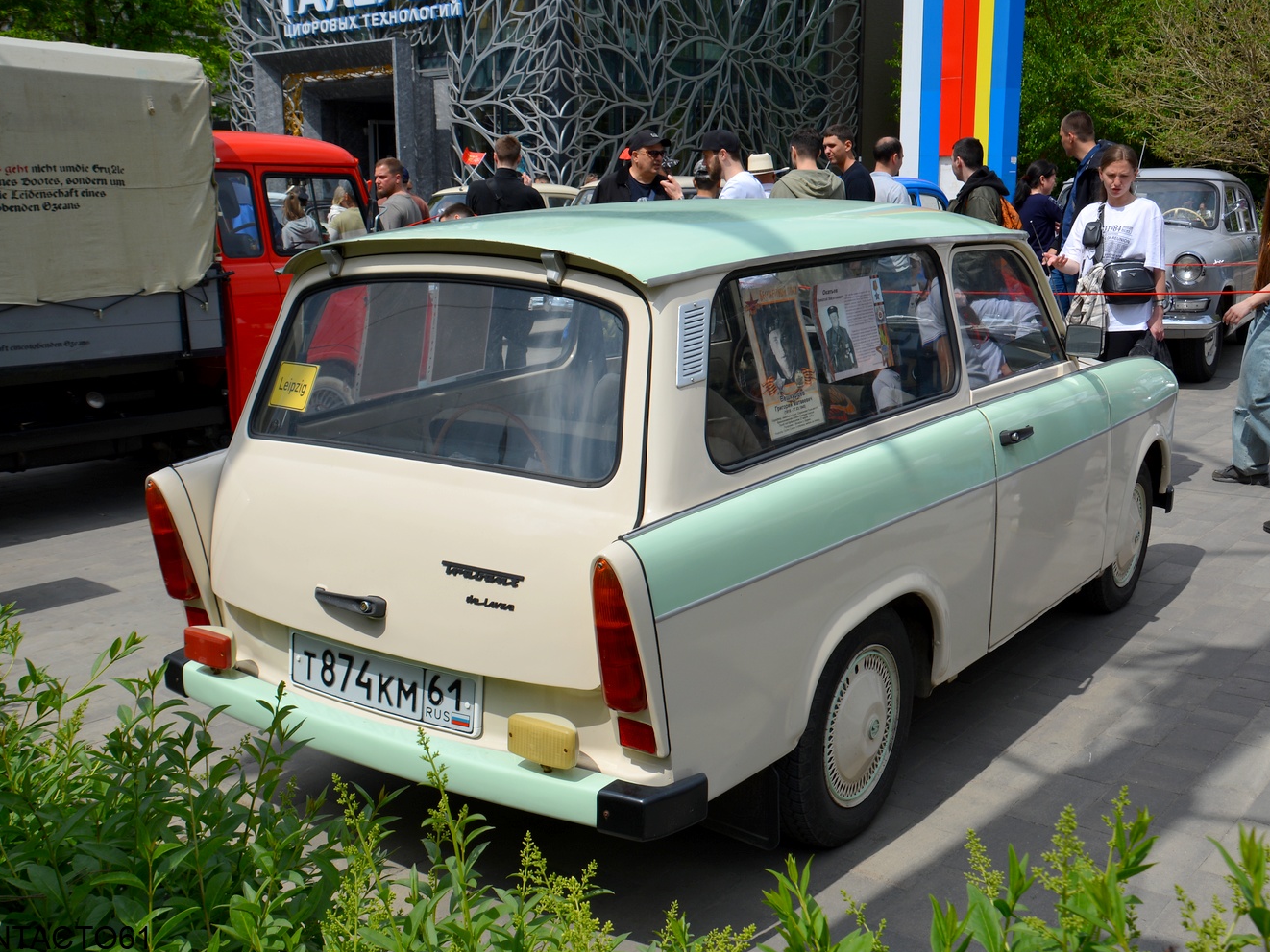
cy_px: 477
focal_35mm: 36
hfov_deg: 51.3
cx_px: 698
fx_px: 1321
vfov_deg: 39.7
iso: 100
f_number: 10
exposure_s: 1/400
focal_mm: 22
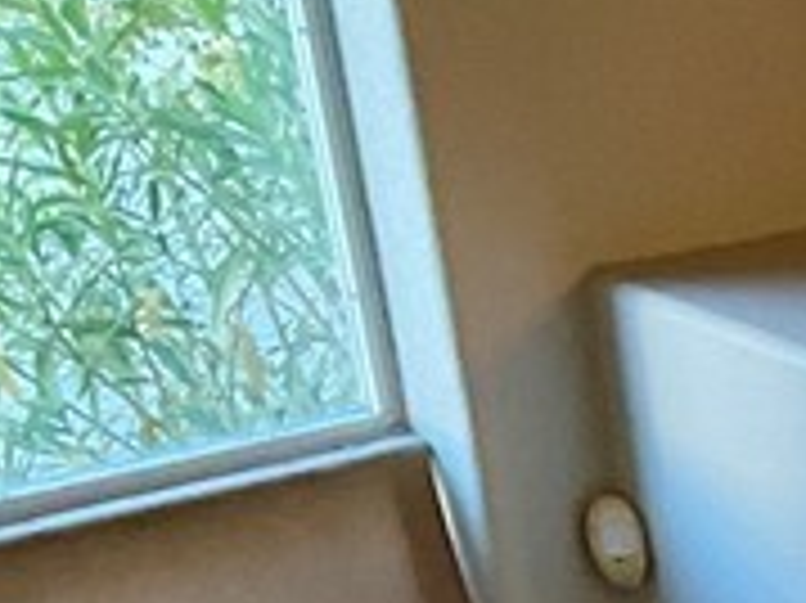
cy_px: 1332
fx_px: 3863
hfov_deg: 9.7
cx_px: 2260
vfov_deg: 8.3
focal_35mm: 166
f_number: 1.8
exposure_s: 1/60
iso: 125
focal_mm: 3
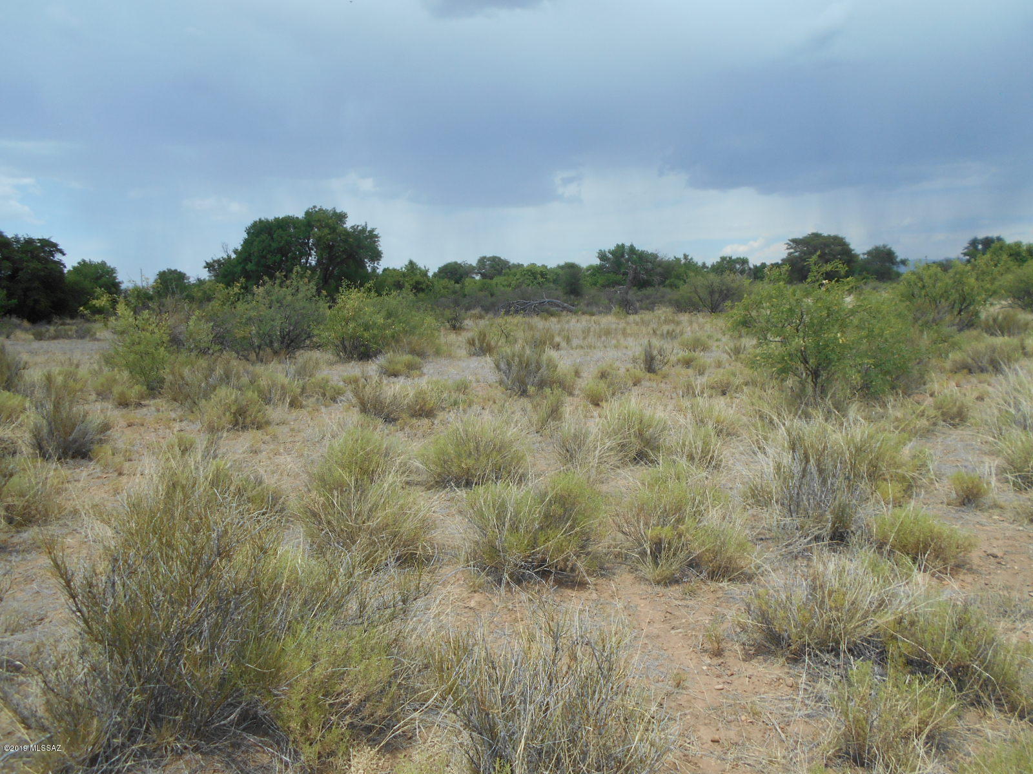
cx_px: 516
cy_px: 387
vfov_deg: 53.1
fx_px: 776
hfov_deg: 67.3
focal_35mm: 26
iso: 80
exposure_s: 1/1000
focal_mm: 4.6
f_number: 3.2
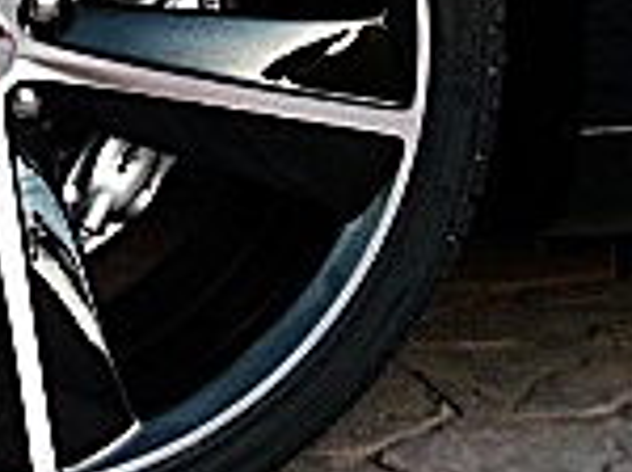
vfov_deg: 9.4
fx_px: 2807
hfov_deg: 12.4
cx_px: -240
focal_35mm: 154
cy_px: -228
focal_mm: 6.3
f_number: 2.8
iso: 400
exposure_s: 1/125
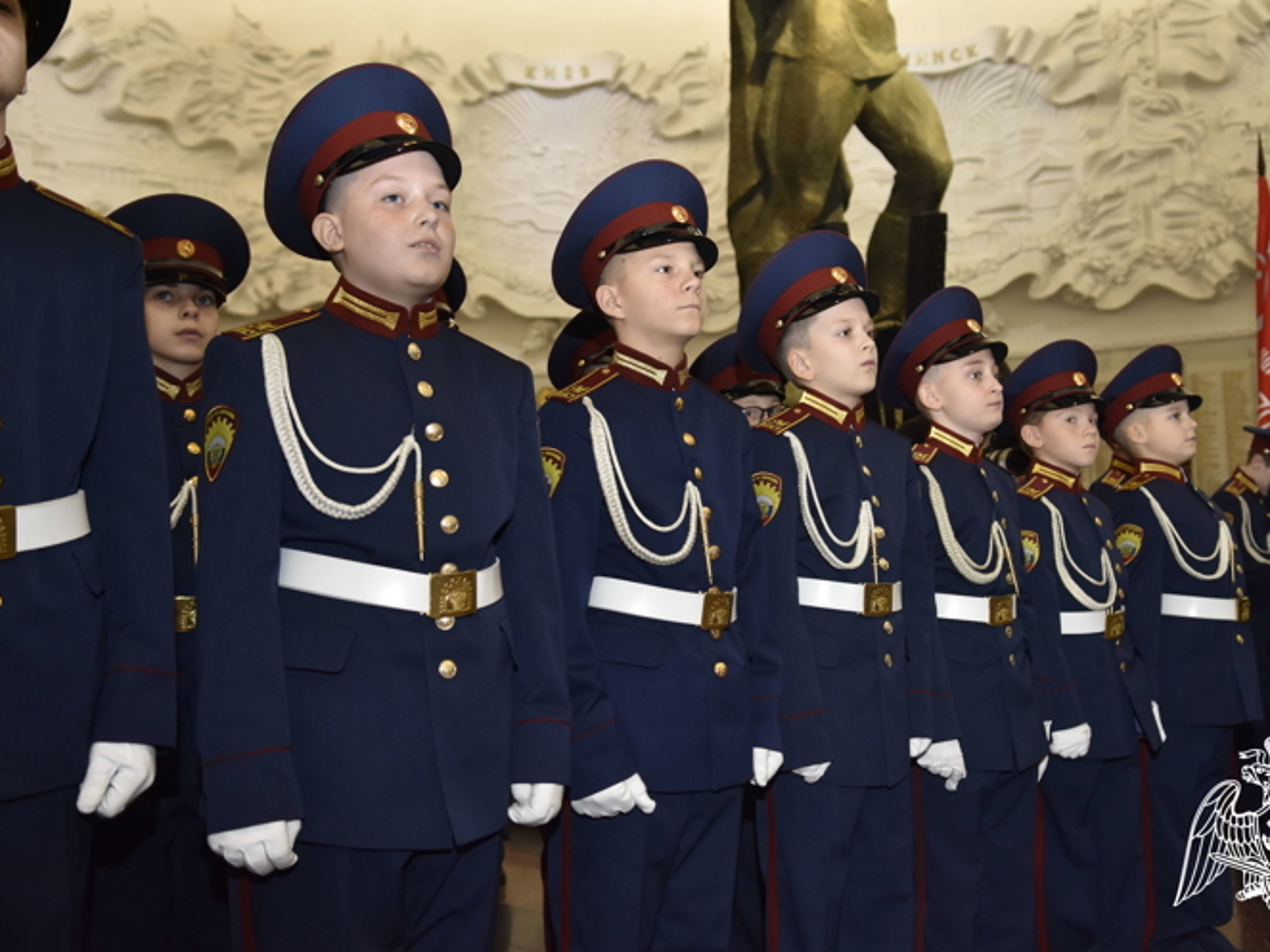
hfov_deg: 49.4
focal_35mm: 38
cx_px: 701
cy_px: 475
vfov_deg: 38.1
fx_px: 1377
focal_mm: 23
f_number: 3.2
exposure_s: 1/250
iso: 1000
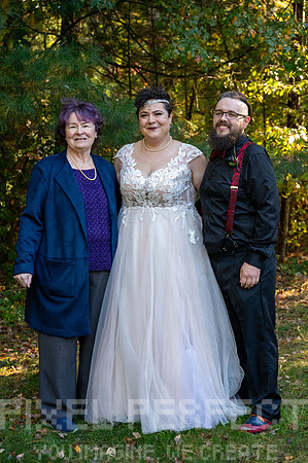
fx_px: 759
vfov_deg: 34.0
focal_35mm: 59
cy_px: 232
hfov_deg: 22.9
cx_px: 154
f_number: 4.5
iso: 6400
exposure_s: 1/1600
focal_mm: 59
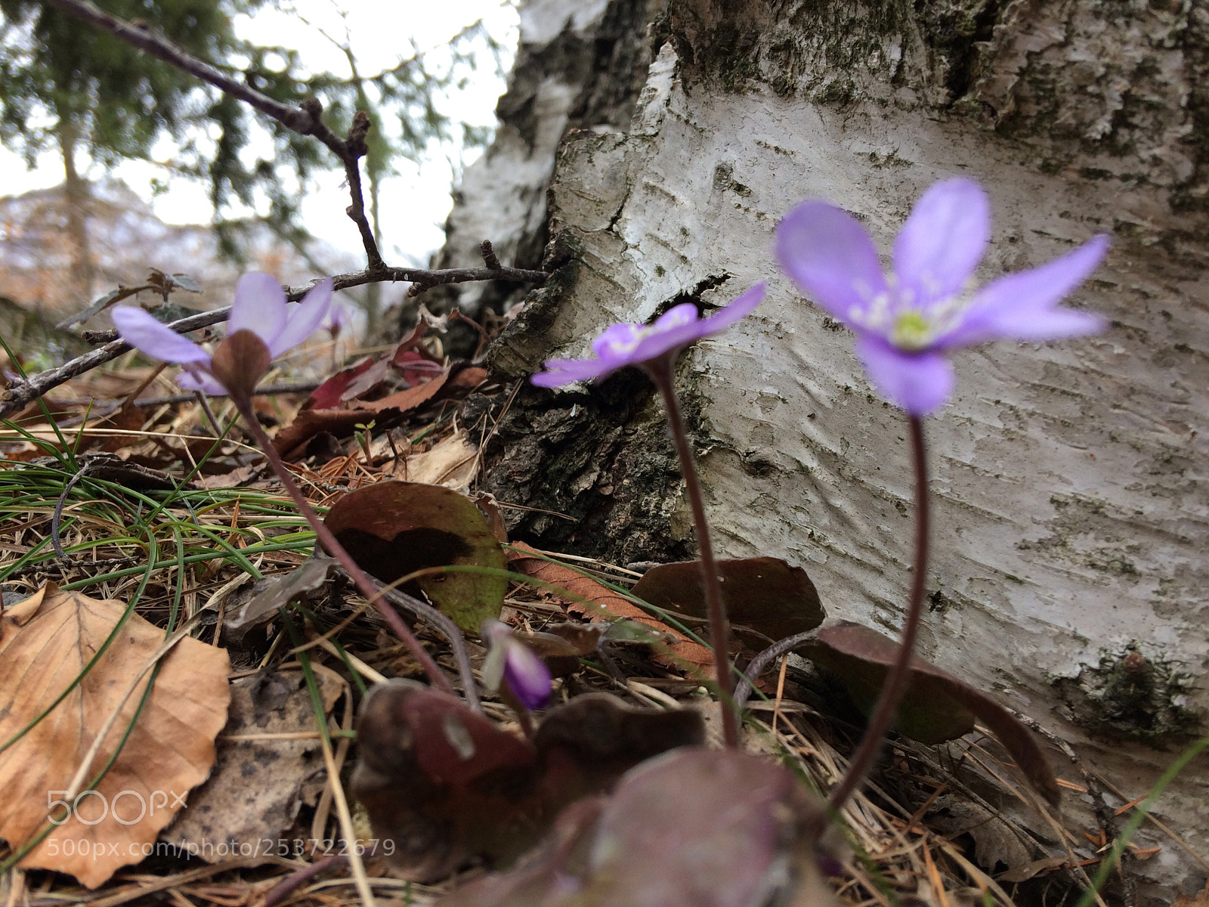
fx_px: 1013
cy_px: 454
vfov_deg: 48.2
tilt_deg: -3.0
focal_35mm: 29
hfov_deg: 61.7
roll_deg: -5.2
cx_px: 604
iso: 32
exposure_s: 1/129
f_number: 2.2
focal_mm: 4.15
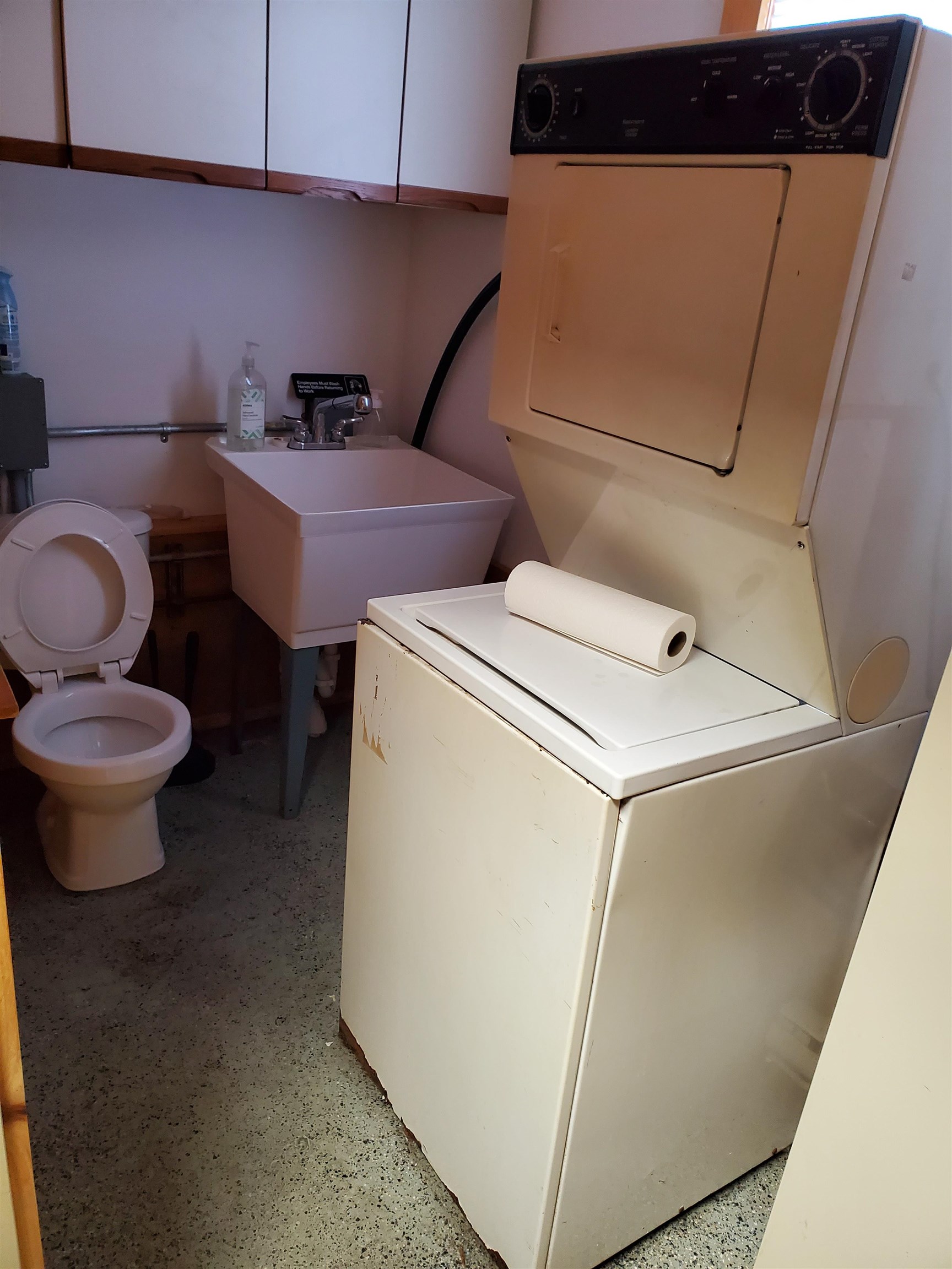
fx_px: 953
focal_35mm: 26
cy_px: 634
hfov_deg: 53.1
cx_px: 476
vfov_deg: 67.3
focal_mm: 4.3
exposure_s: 1/40
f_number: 2.4
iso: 400
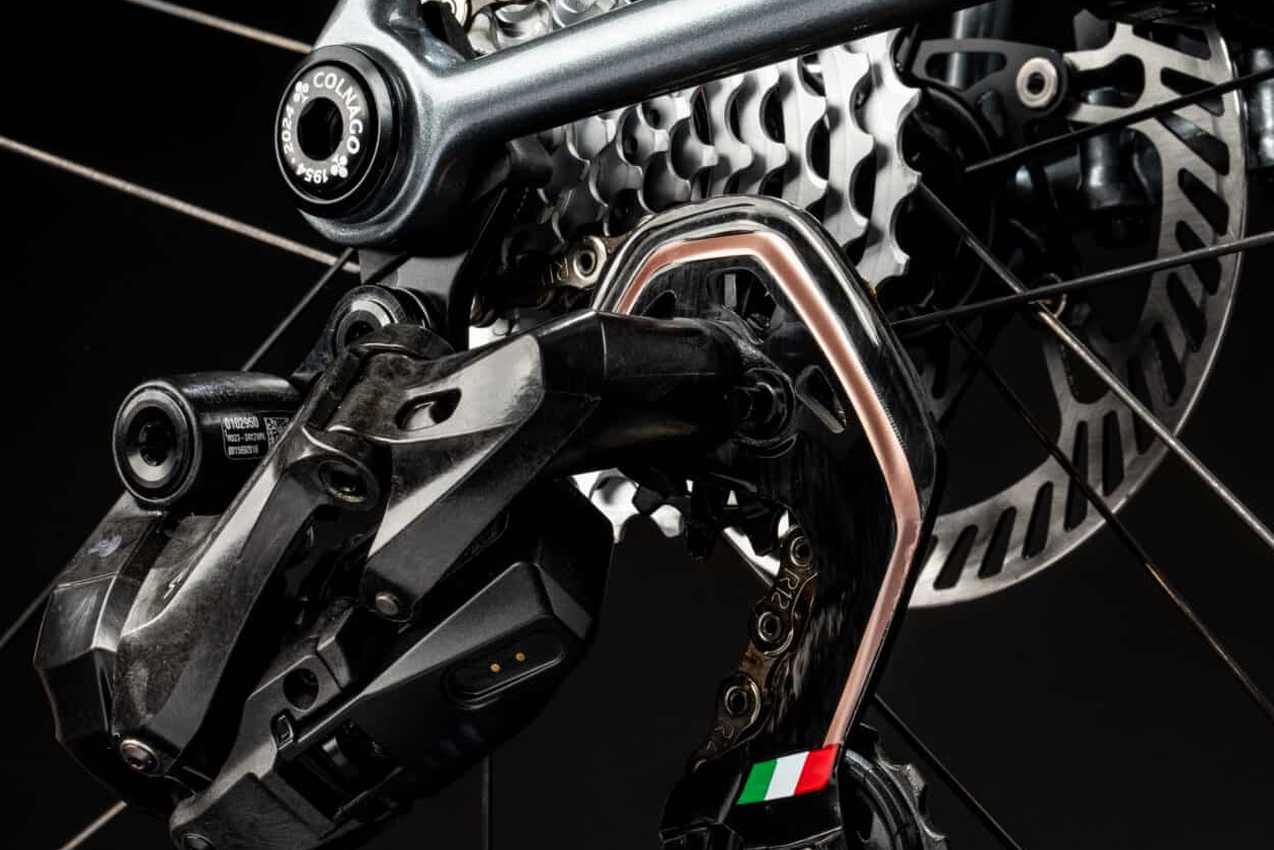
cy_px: 680
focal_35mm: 114
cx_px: 731
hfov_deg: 17.9
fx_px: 4035
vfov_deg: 12.0
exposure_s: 1/160
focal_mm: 70
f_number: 18
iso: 100
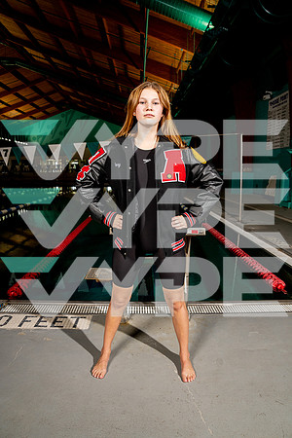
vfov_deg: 73.7
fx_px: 292
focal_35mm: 24
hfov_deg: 53.1
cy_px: 219
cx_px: 146
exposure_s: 1/125
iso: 400
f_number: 6.3
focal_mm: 24
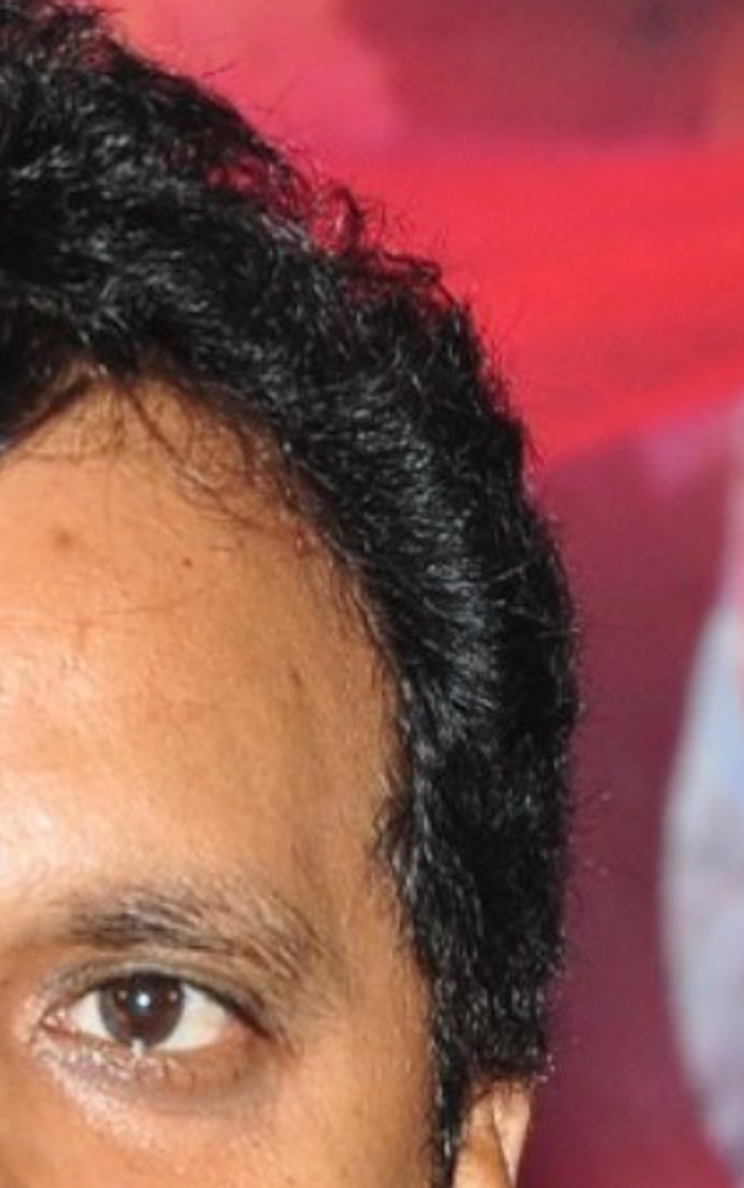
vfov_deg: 2.8
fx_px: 24640
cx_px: -227
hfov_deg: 1.7
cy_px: 1730
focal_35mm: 760
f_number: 9
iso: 500
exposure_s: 1/125
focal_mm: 105
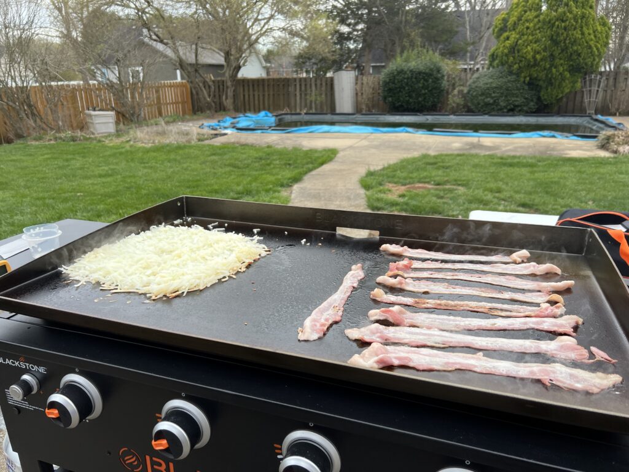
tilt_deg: -20.0
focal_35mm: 26
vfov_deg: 53.1
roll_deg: +1.3
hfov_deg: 67.3
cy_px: 236
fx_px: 472
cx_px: 314
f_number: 1.5
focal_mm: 5.7
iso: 50
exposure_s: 1/1252
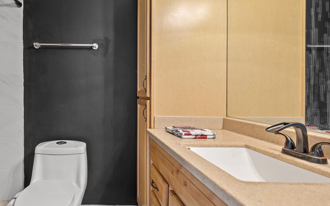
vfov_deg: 56.7
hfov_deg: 78.7
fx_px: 189
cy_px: 126
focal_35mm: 21
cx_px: 101
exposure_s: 1.6
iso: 100
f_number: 4
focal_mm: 14
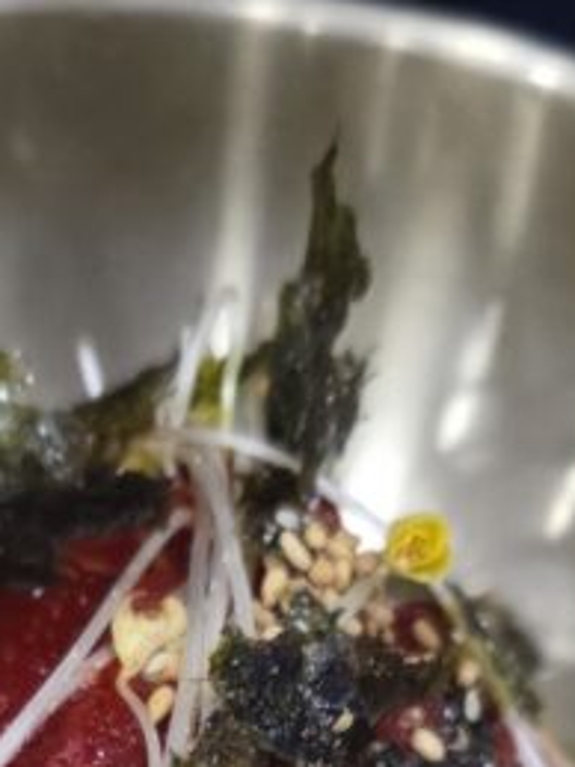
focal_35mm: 91
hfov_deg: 16.1
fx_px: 2017
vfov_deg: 18.9
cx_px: 92
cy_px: 1155
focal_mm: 6.3
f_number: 1.7
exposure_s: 1/120
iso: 1000
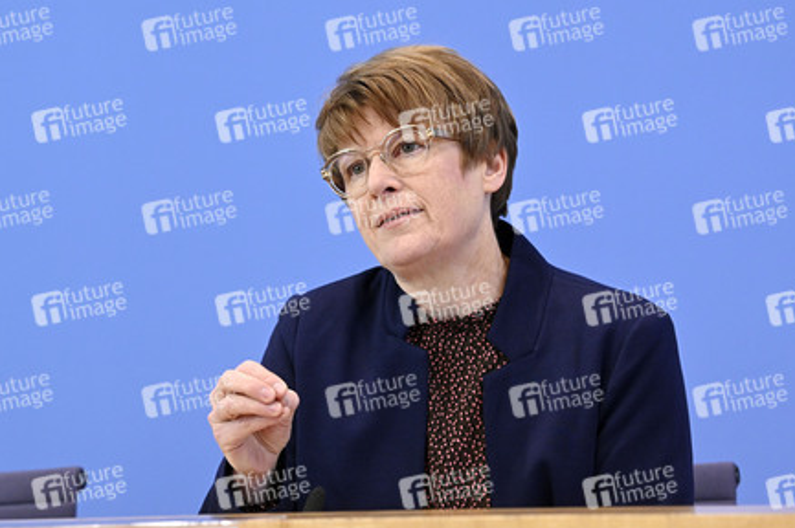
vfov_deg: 13.4
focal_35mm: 102
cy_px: 258
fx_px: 2251
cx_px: 398
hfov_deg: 20.0
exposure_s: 1/500
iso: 4000
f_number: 6.3
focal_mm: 98
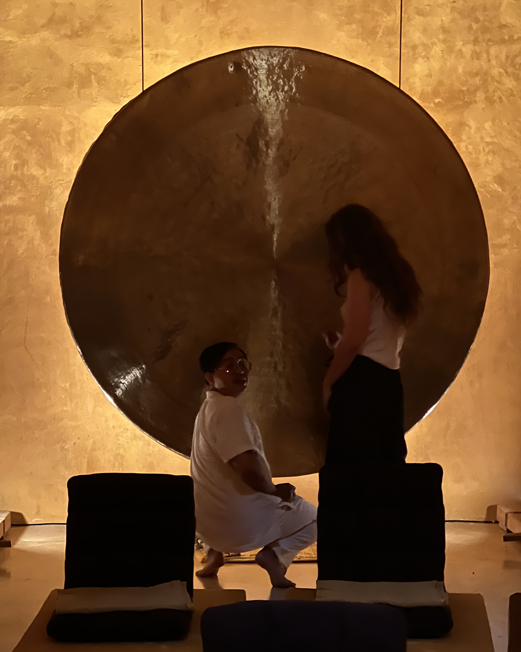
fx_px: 1561
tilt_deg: -2.5
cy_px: 330
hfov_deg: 18.9
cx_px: 261
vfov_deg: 23.6
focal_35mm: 81
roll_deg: +0.6
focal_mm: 9
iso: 1600
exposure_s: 1/12
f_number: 2.8
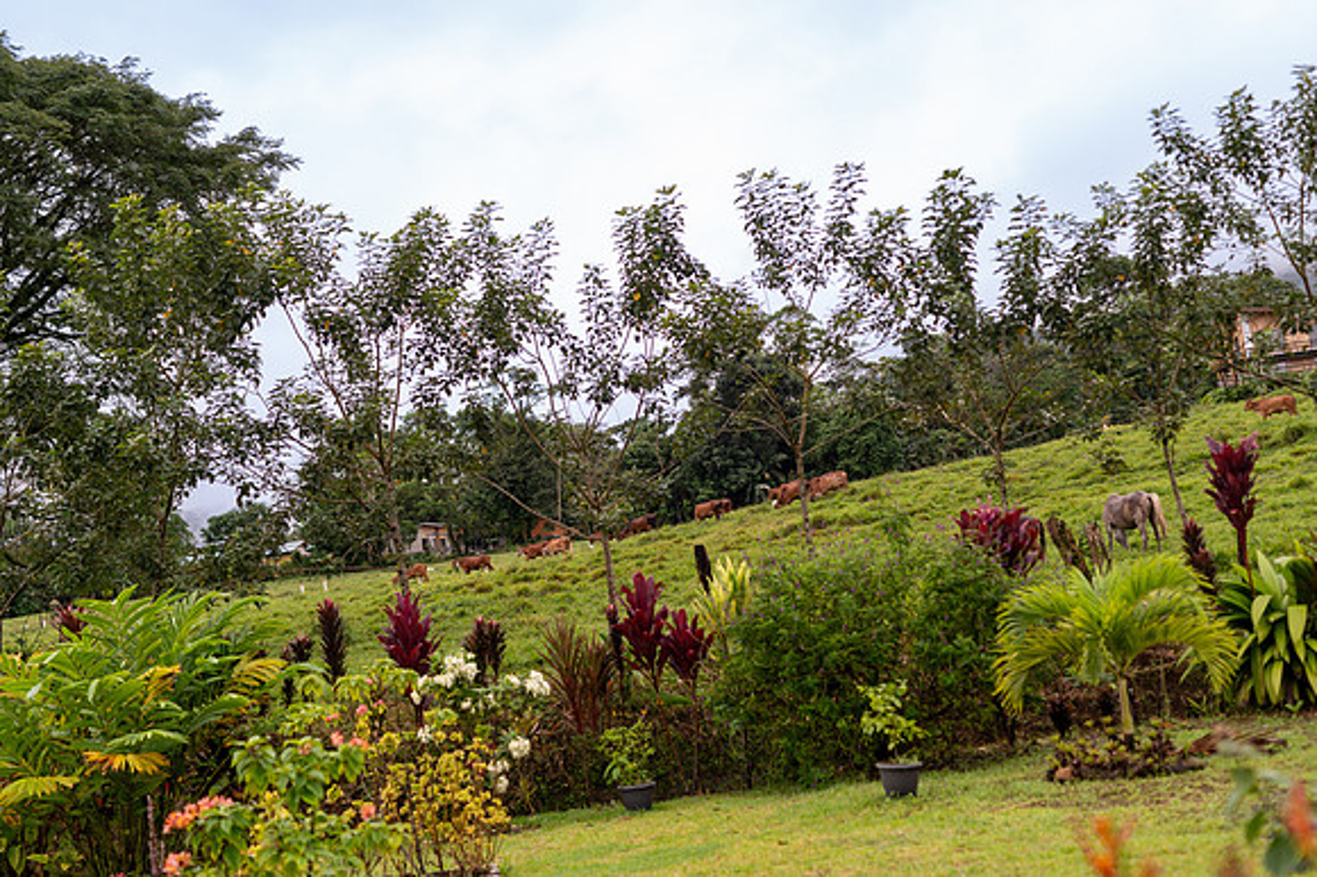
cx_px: 658
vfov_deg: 27.0
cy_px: 438
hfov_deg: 39.6
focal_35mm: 50
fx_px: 1828
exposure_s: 1/500
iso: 100
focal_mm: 50
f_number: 2.5
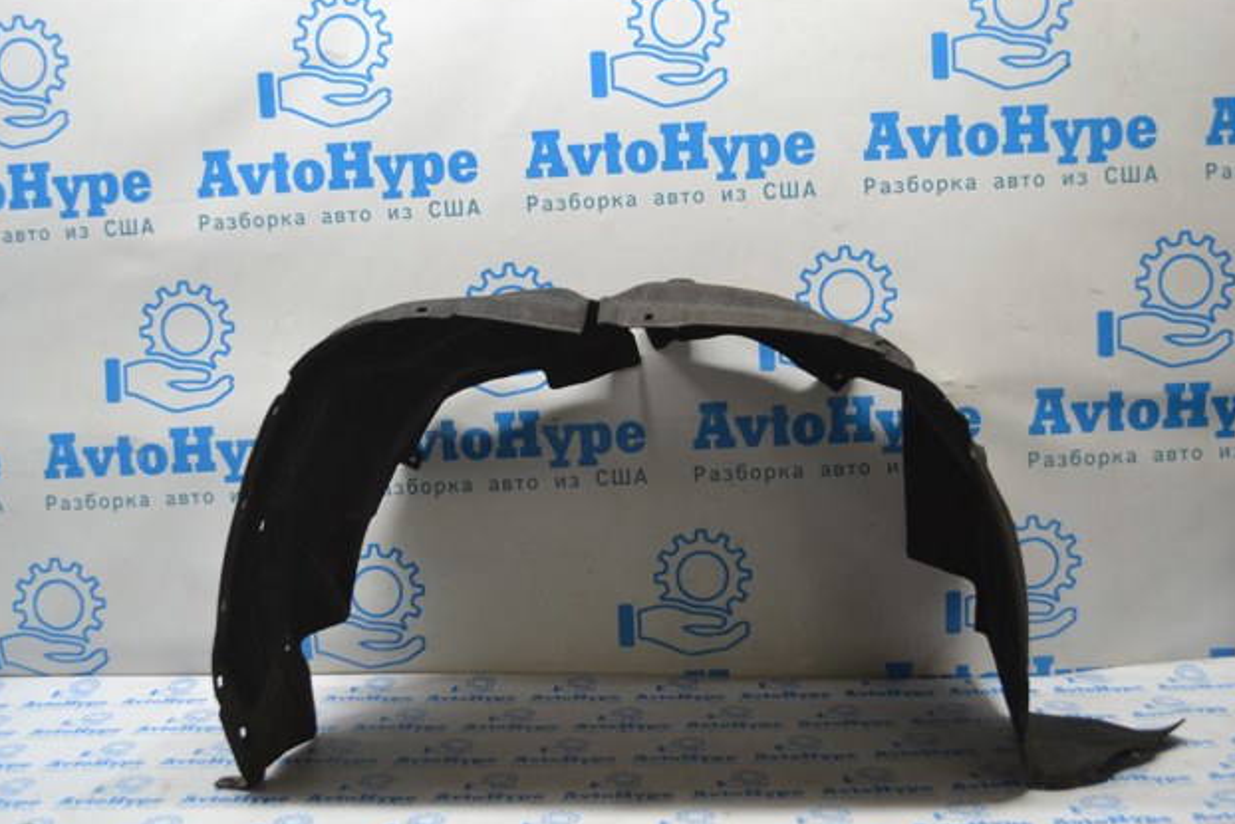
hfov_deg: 51.9
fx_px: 1270
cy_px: 409
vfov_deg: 36.0
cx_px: 616
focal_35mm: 37
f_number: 4
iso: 400
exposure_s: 1/60
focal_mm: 24
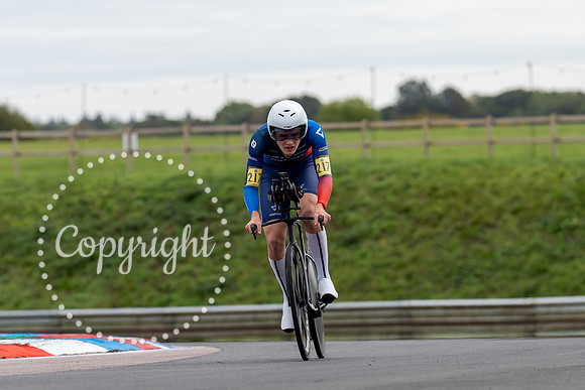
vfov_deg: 4.3
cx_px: 255
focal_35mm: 320
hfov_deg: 6.4
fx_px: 5195
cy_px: 279
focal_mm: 176
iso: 125
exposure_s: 1/1000
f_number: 3.5
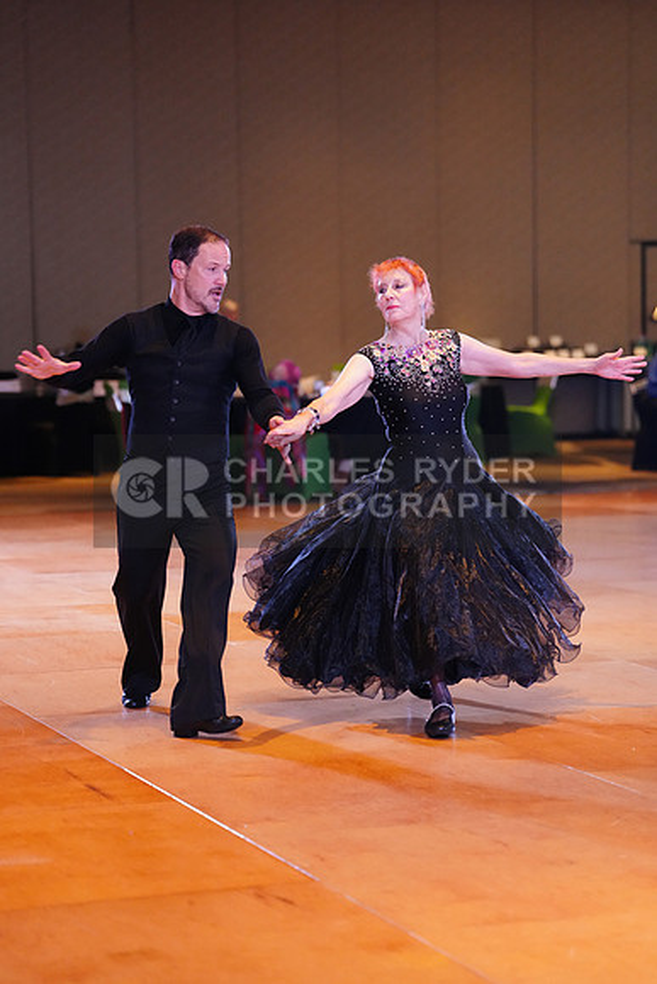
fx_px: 2790
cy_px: 492
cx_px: 328
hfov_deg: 13.4
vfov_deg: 20.0
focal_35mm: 102
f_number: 2.8
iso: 5000
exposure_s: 1/400
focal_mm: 102
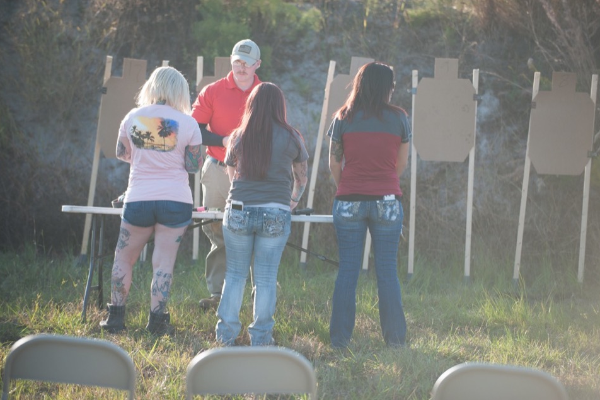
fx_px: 2184
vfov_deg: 10.5
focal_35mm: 131
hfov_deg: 15.6
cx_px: 299
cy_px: 200
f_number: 2.8
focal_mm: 130
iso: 500
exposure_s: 1/2000
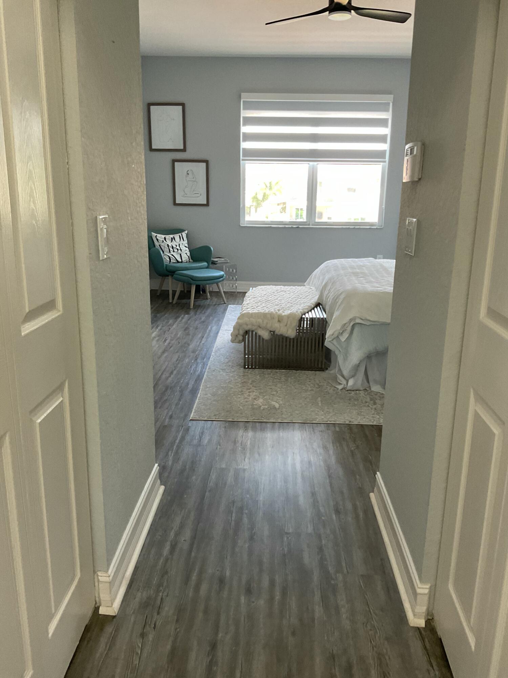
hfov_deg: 48.2
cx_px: 254
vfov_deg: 61.7
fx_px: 567
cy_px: 339
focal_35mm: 29
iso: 100
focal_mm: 3
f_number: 1.8
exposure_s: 1/60
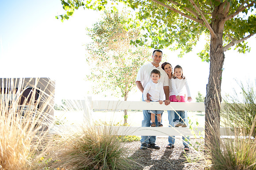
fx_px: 227
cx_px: 128
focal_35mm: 32
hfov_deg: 58.7
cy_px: 85
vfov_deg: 41.1
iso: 200
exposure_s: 1/640
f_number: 2.8
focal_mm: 32
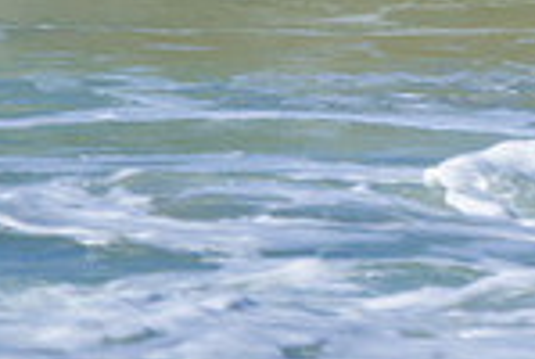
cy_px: -380
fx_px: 63509
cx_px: 1144
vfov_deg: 0.3
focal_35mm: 4265
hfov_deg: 0.5
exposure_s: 1/2000
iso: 320
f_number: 6.3
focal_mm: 800
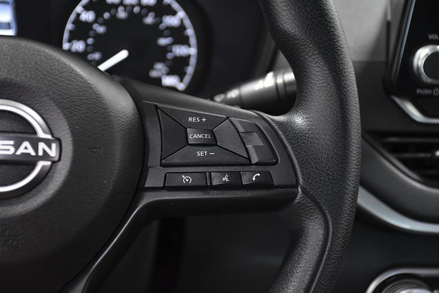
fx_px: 1098
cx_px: 220
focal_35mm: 90
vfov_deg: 15.2
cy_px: 146
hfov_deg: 22.6
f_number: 5
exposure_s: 1/100
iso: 2500
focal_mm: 60
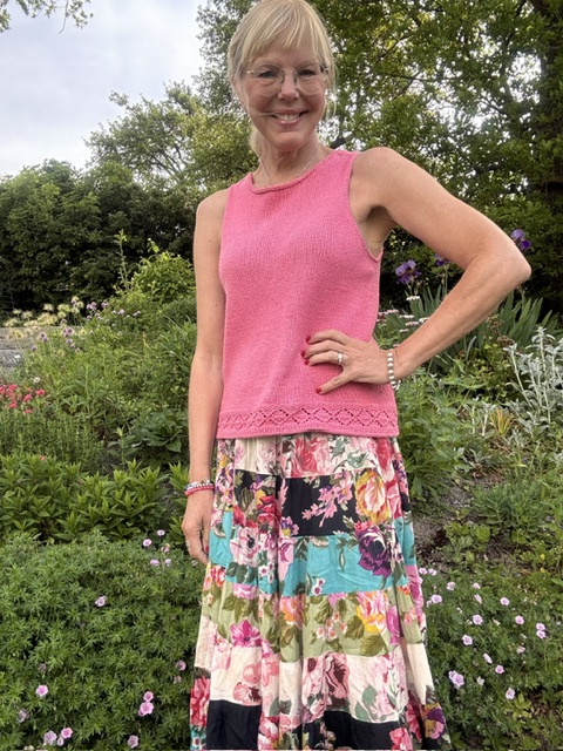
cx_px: 282
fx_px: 651
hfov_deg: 46.8
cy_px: 376
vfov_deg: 60.0
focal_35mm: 30
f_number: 1.9
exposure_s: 1/212
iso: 25
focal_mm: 2.69
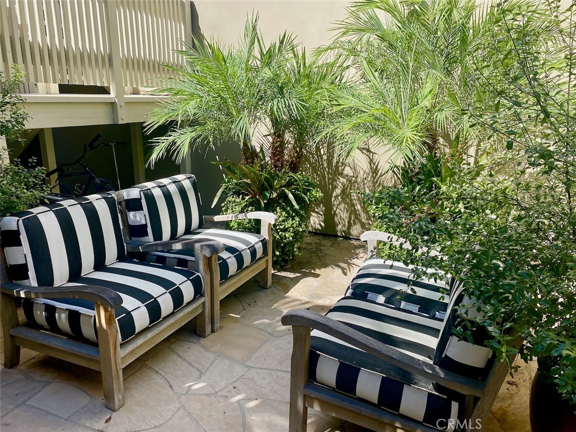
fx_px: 433
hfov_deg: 67.3
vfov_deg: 53.1
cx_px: 288
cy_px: 216
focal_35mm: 26
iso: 32
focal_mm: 4.25
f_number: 1.8
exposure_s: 1/1034
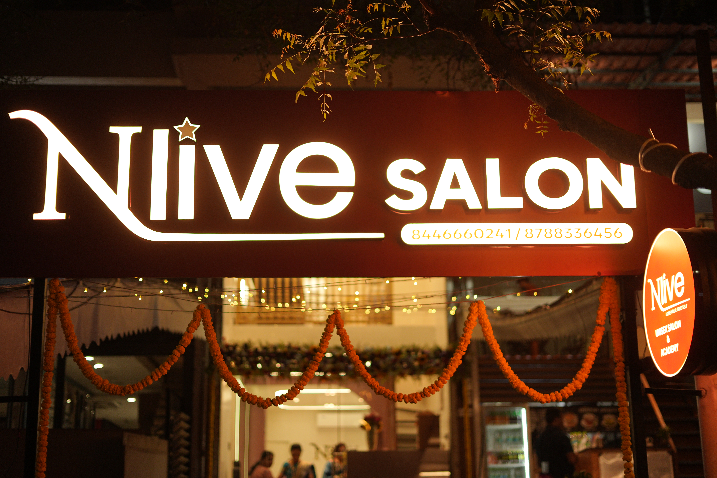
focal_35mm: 50
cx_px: 358
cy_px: 239
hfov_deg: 39.6
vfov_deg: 27.0
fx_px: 996
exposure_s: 1/400
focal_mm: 50
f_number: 1.8
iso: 640
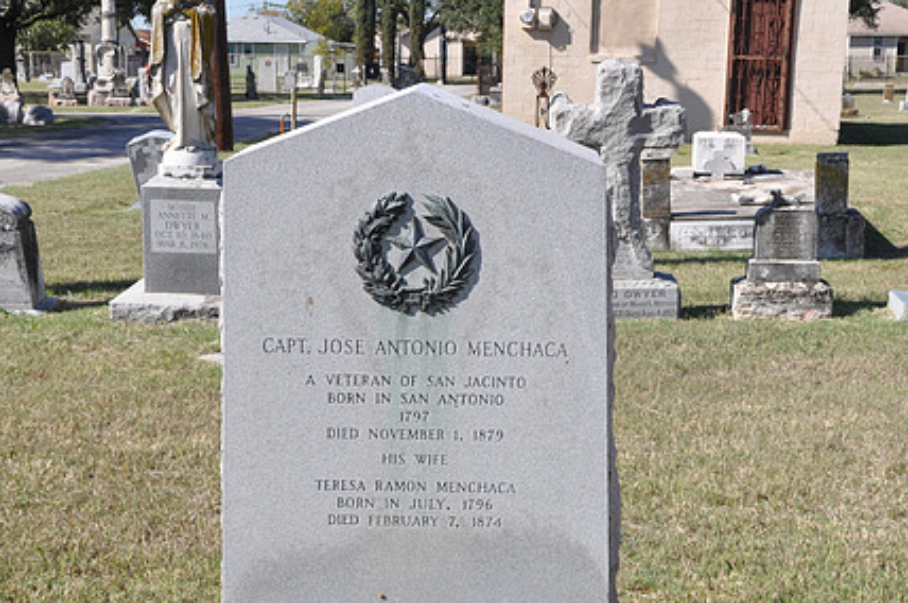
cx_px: 496
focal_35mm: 61
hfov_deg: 32.9
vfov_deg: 22.1
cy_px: 387
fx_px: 1536
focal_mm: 30
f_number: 11
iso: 200
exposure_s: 1/125
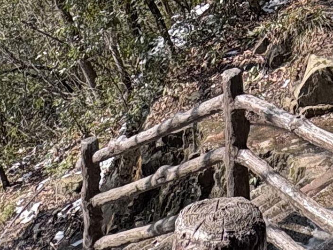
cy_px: -181
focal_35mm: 79
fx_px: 760
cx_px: 369
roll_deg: +0.1
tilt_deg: -2.3
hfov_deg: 23.2
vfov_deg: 16.2
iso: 40
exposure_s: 1/335
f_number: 2.2
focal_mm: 2.22
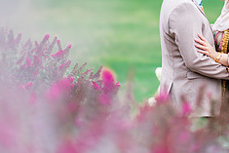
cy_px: 35
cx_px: 230
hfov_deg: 9.7
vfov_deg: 6.5
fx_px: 1337
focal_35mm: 210
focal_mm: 85
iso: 100
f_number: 1.4
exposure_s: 1/1250
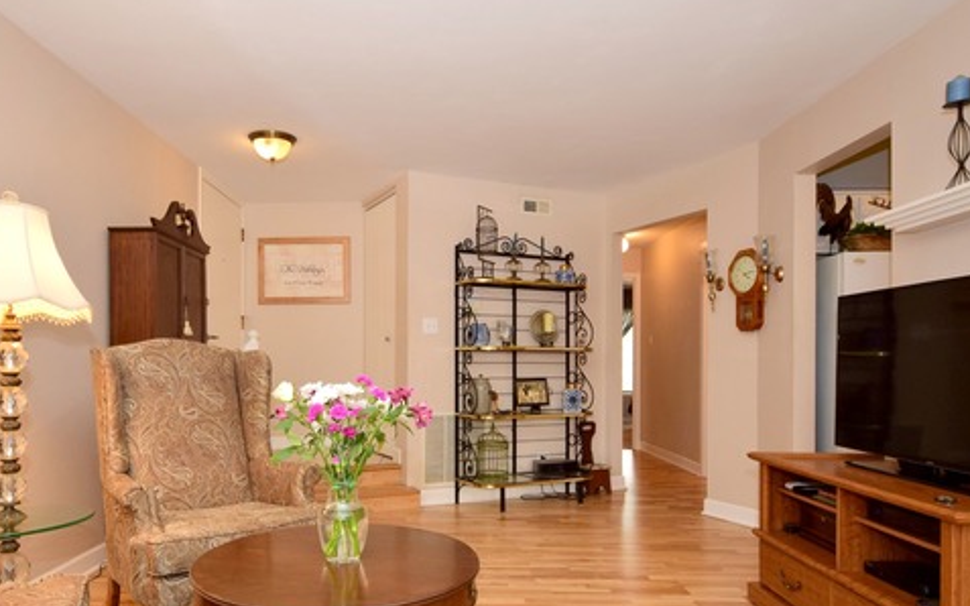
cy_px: 373
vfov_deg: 46.1
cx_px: 427
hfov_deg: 68.8
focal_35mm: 27
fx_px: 705
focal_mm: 13
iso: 500
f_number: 6.3
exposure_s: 1/60
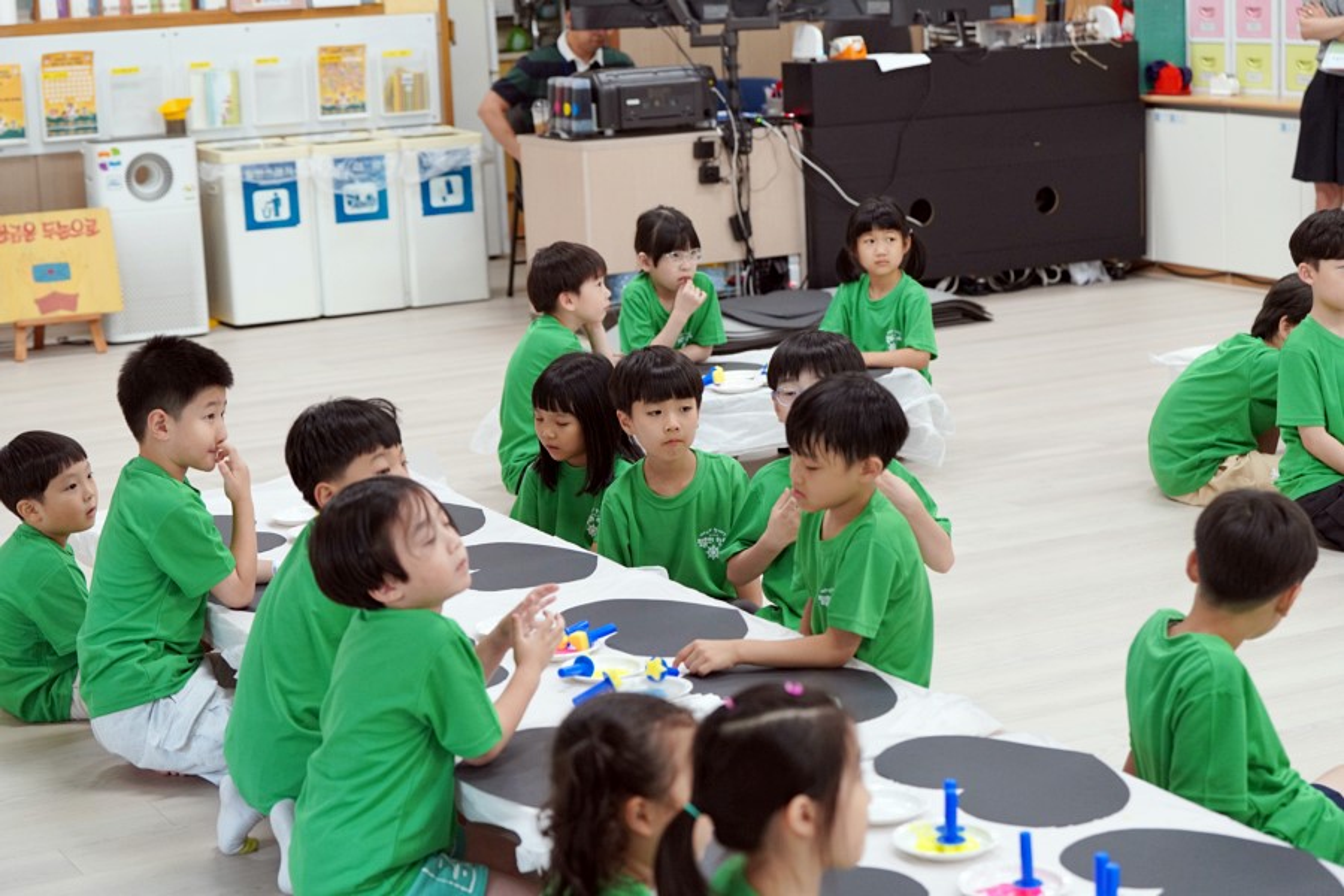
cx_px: 672
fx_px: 2613
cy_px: 448
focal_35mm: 70
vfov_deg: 19.5
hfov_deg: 28.8
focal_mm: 70
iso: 2000
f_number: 4
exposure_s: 1/160
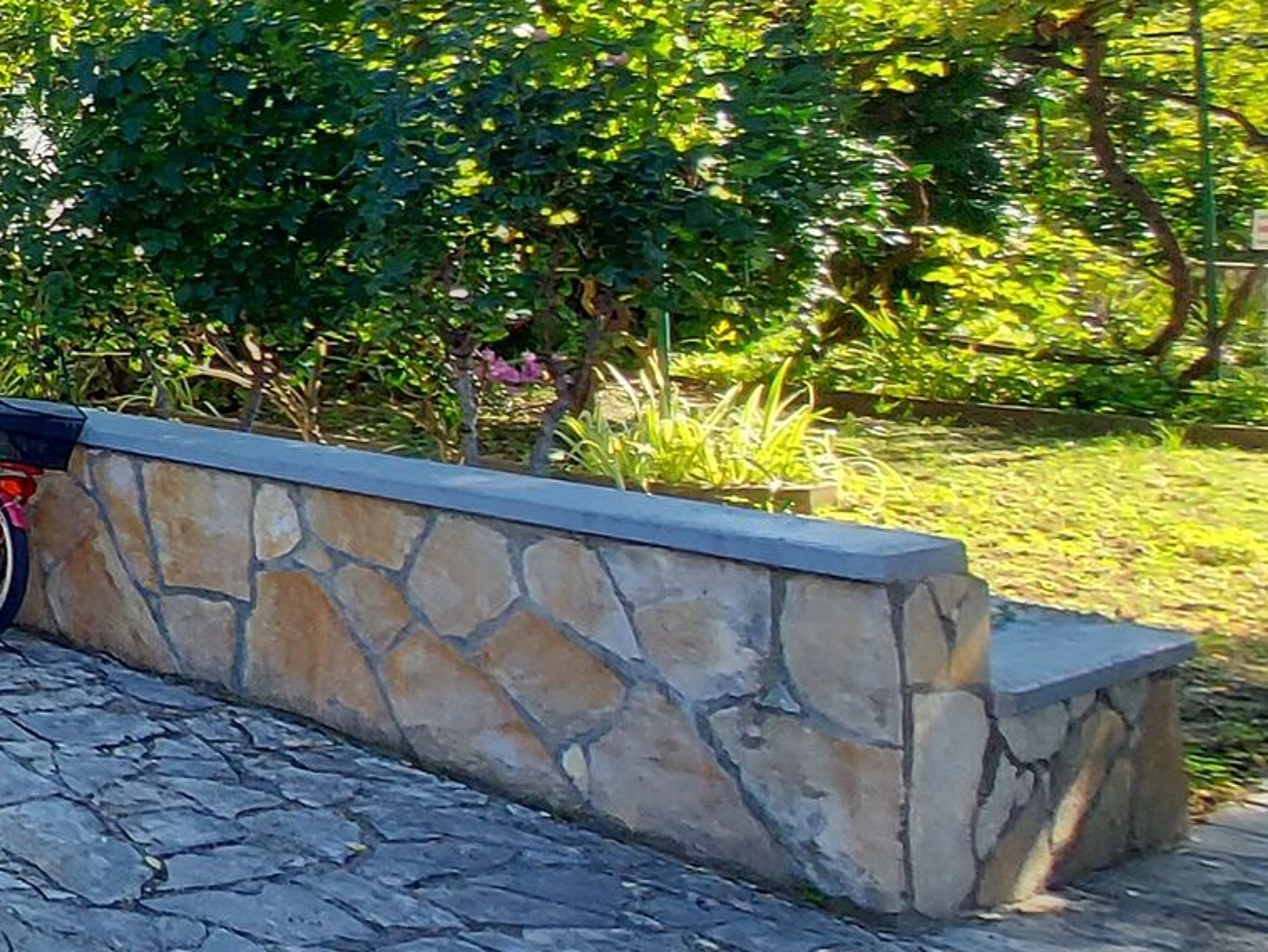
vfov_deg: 29.2
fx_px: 1759
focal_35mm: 48
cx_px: -940
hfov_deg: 23.3
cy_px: 112
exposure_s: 1/271
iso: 50
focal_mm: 1.74
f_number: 2.2
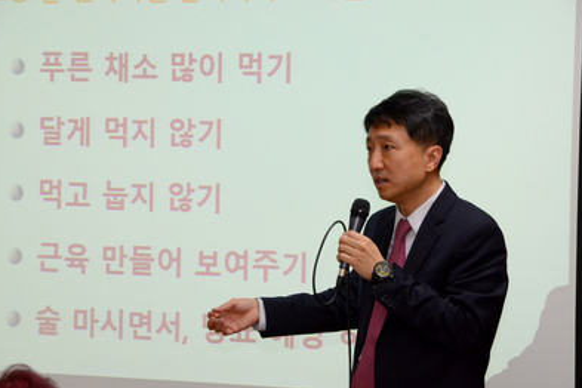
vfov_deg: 10.6
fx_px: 2094
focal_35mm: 130
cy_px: 195
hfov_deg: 15.8
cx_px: 289
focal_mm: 85
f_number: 8
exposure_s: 1/60
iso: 800
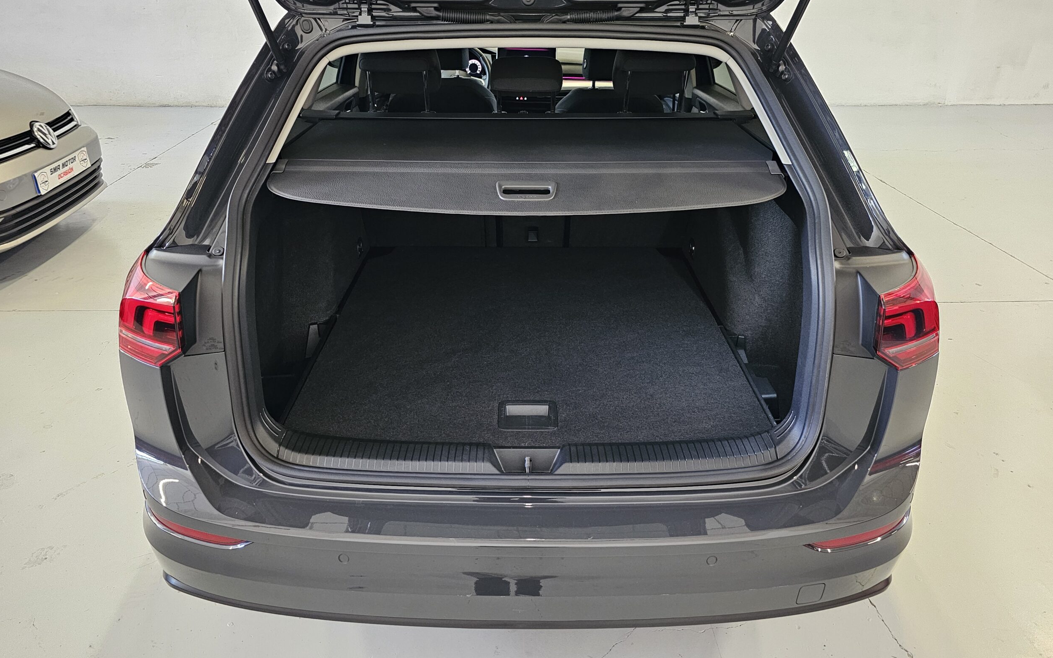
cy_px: 269
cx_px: 525
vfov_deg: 49.0
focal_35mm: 25
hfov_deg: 72.6
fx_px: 717
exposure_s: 1/24
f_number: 1.7
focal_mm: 6.3
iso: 800
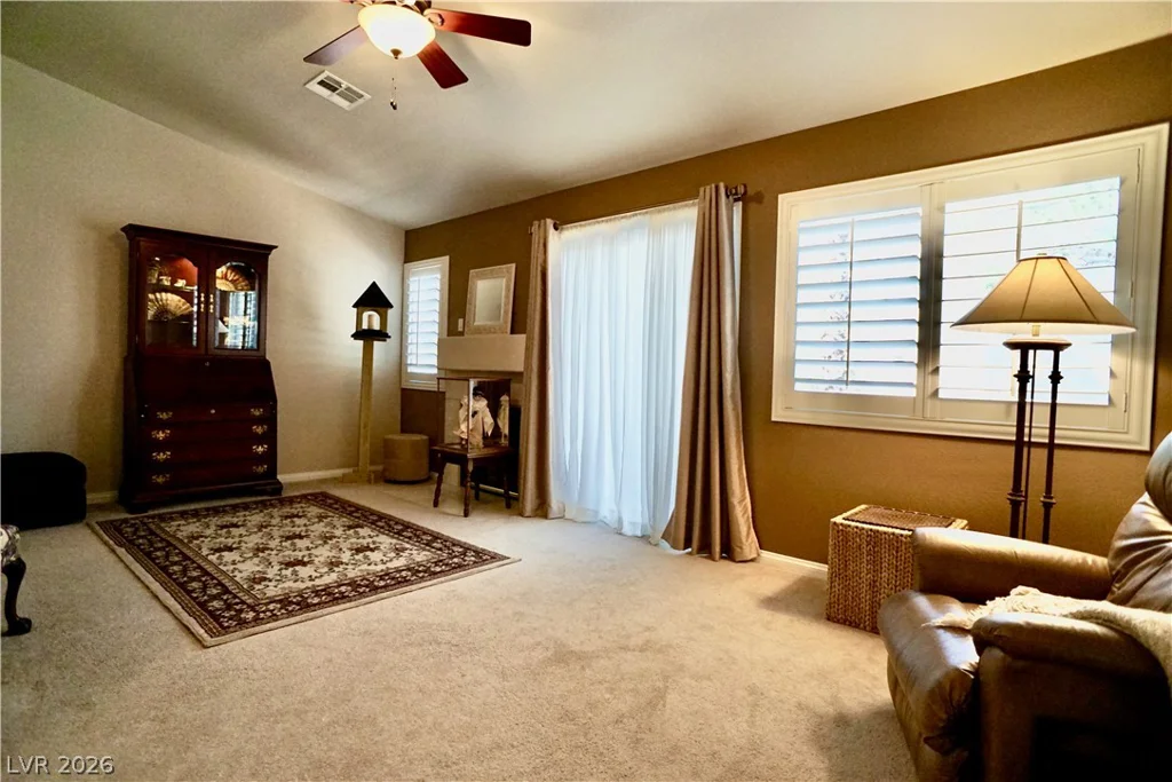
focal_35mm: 24
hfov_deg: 73.7
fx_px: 781
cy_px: 391
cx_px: 586
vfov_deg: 53.1
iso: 1000
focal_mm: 16
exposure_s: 1/160
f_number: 4
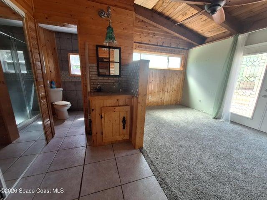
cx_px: 134
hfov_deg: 106.2
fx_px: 100
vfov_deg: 89.9
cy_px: 100
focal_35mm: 13
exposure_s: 1/40
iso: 64
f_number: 2.2
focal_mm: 1.74
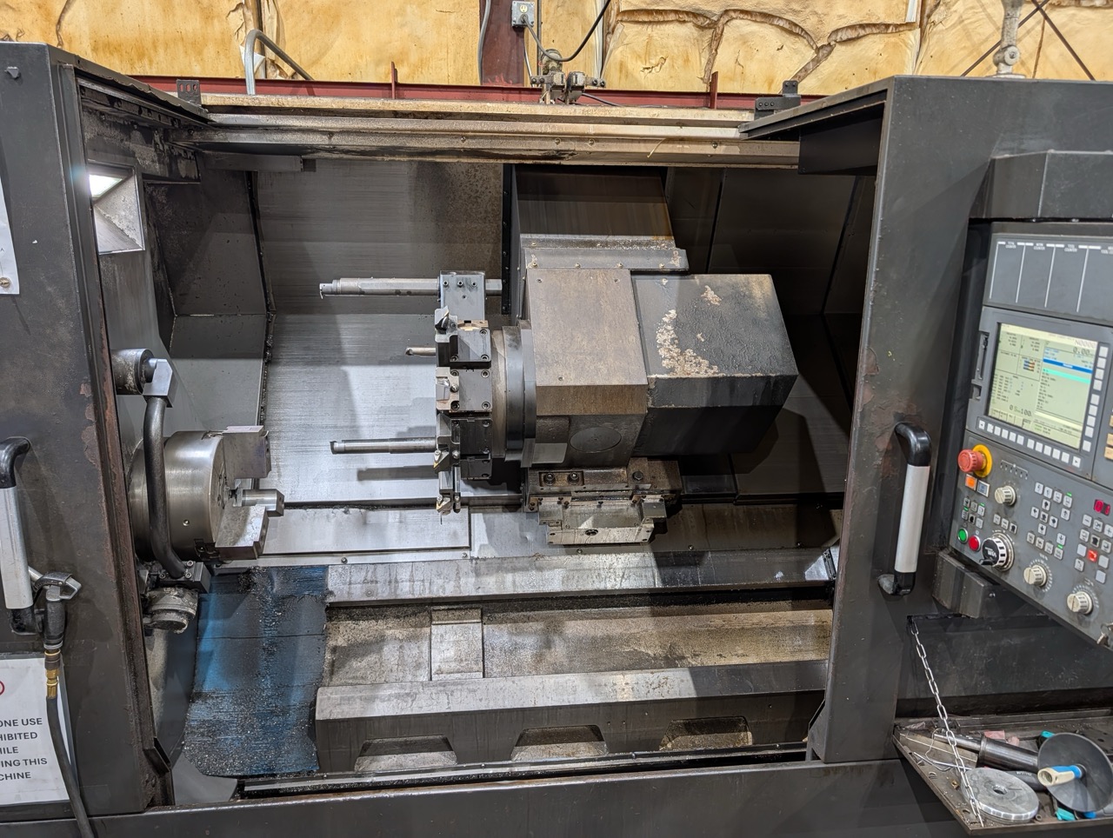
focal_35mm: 24
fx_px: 773
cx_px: 556
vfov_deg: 56.9
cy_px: 419
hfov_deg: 71.5
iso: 21
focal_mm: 6.9
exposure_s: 1/37.5
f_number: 1.68
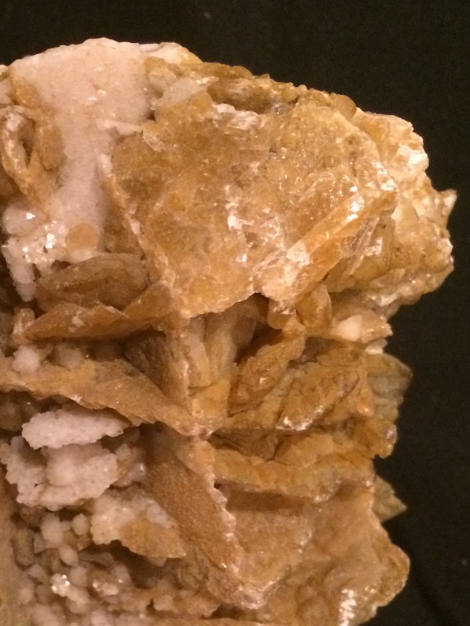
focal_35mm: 55
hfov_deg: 26.0
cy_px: 449
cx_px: 88
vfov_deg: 34.4
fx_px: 996
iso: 400
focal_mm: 4.15
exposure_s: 1/15
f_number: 2.2
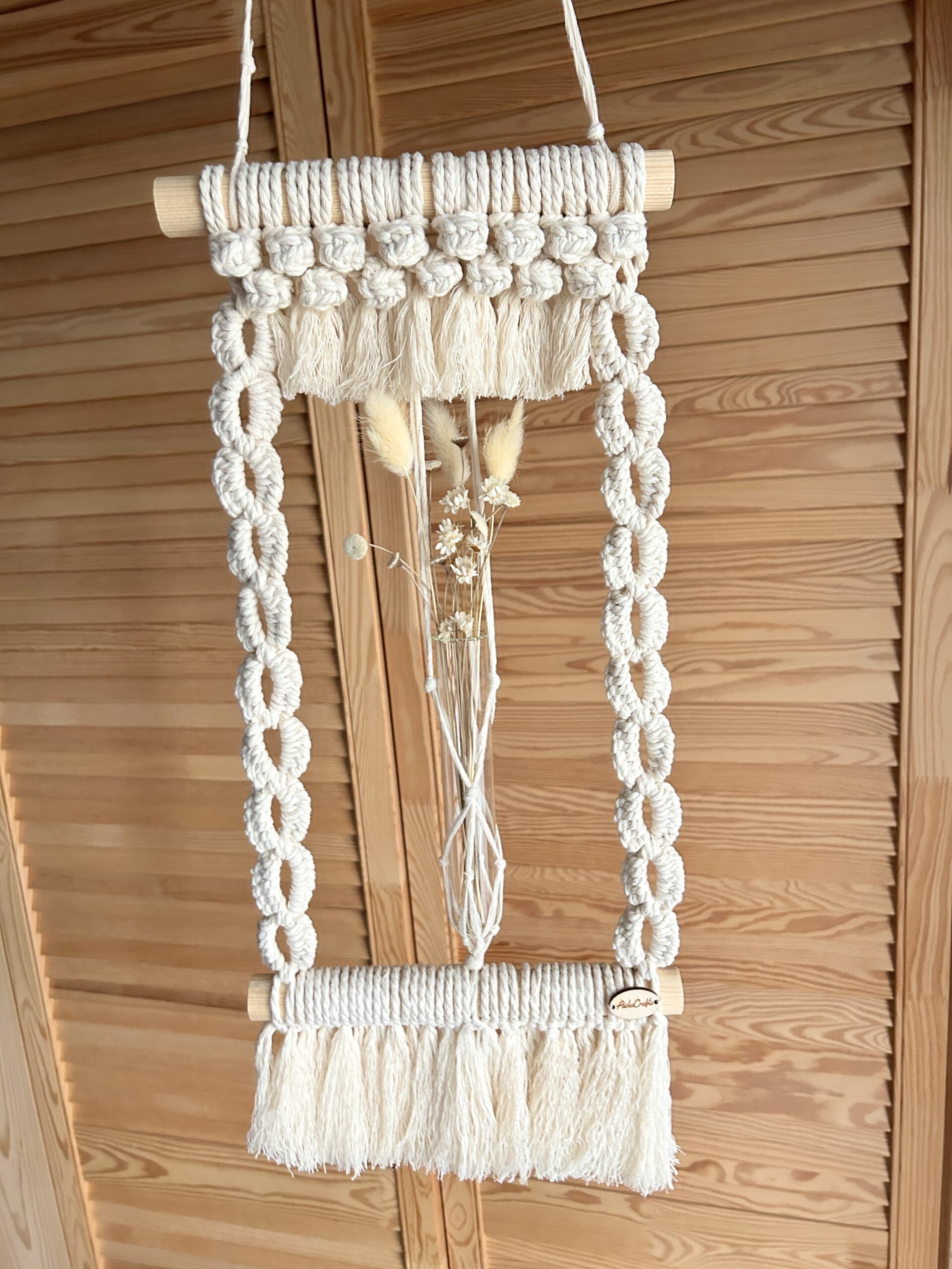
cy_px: 634
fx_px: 953
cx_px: 476
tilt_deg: -13.1
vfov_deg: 67.3
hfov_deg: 53.1
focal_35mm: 26
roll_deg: +4.6
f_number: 1.5
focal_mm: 5.7
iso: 400
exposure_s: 1/60
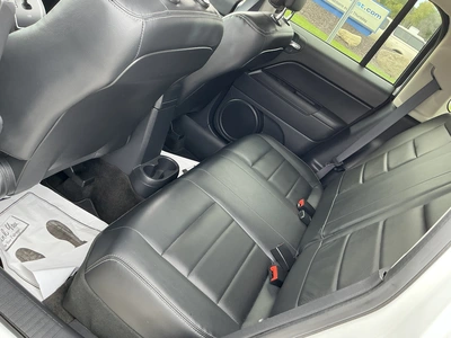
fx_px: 365
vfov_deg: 49.7
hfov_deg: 63.4
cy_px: 169
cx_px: 226
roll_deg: -32.6
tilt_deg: -29.9
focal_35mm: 28
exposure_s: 1/98
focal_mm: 3
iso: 64
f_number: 1.8
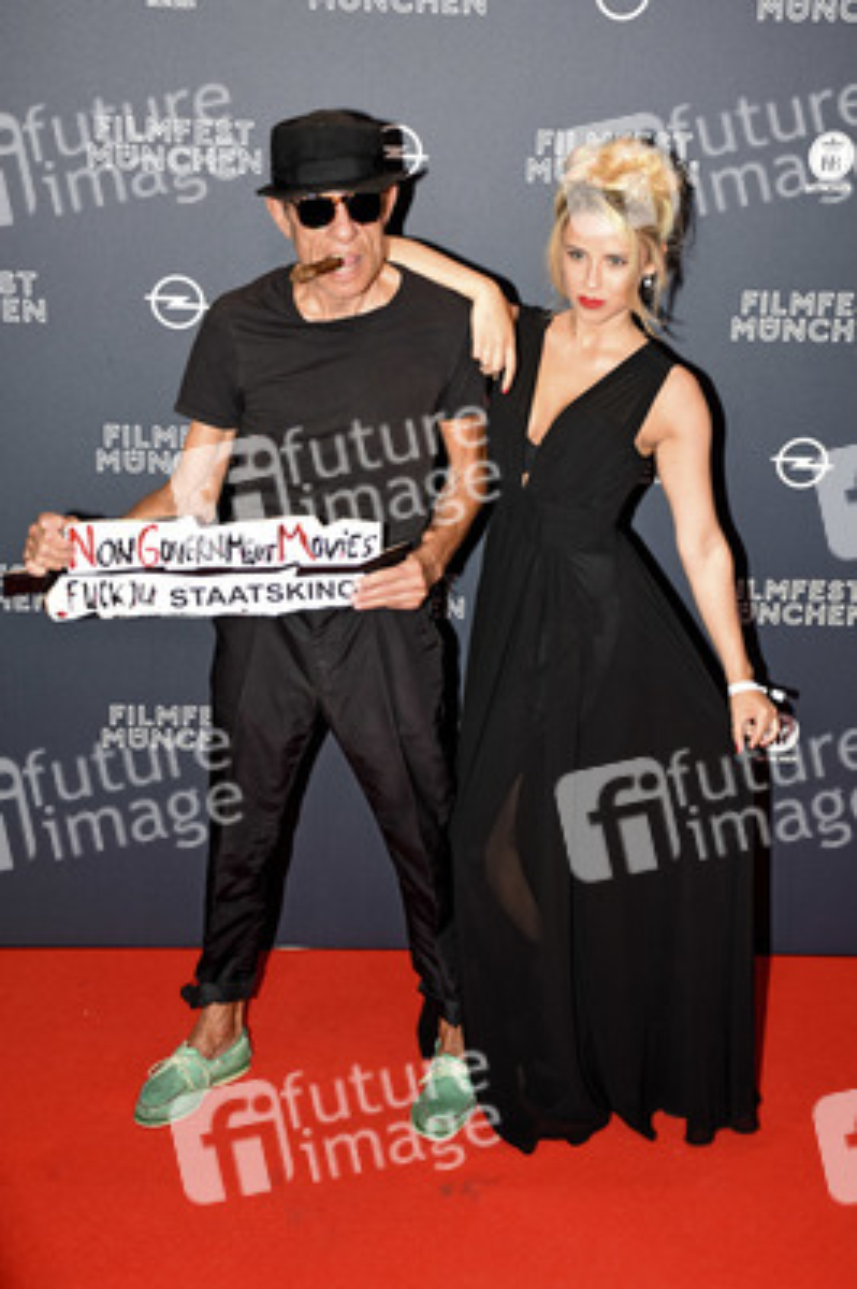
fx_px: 1878
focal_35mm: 52
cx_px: 428
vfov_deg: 37.9
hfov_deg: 25.7
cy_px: 644
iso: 400
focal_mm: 35
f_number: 4.5
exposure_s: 1/160
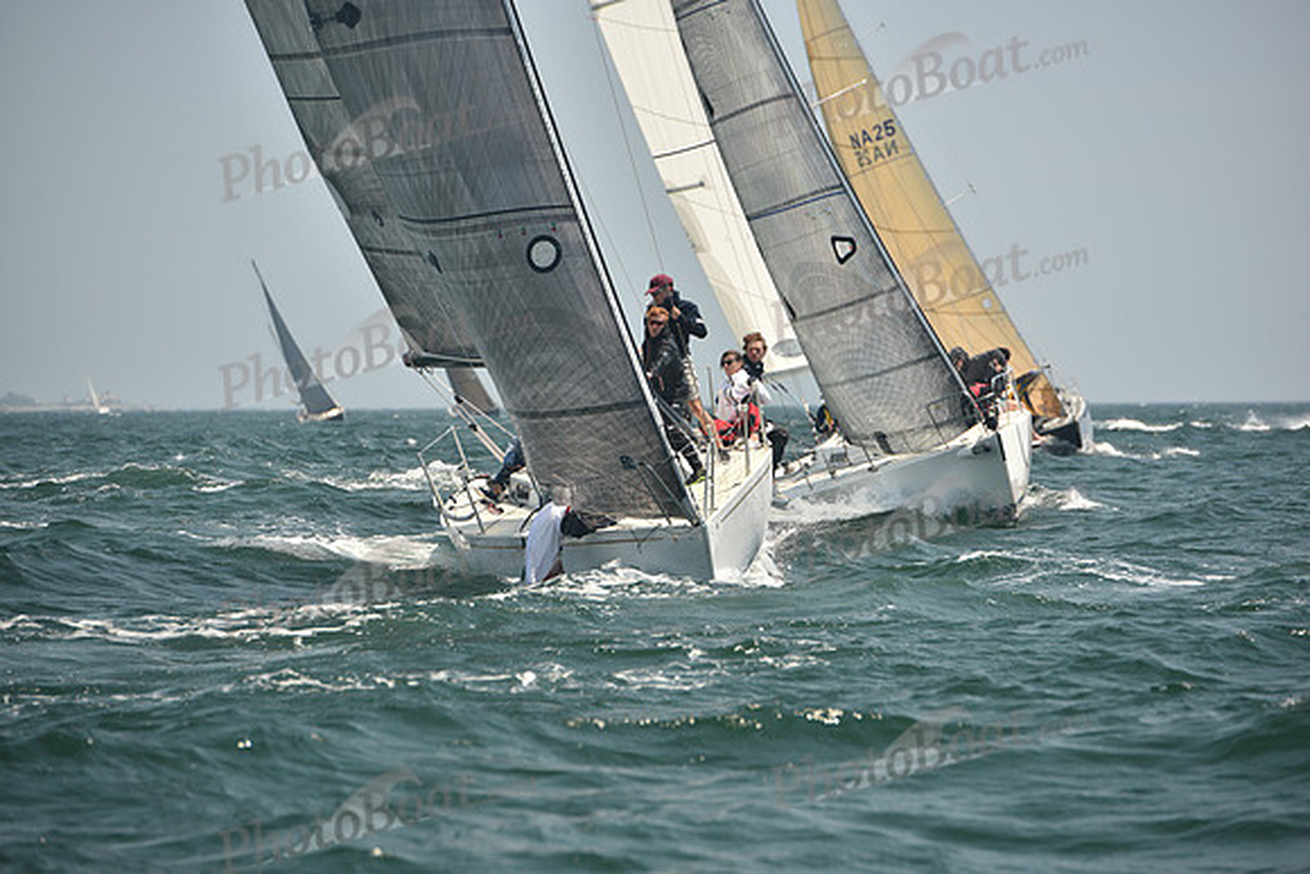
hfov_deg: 10.3
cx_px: 655
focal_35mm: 200
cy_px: 437
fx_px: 7279
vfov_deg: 6.9
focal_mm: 200
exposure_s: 1/640
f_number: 5.6
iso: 250
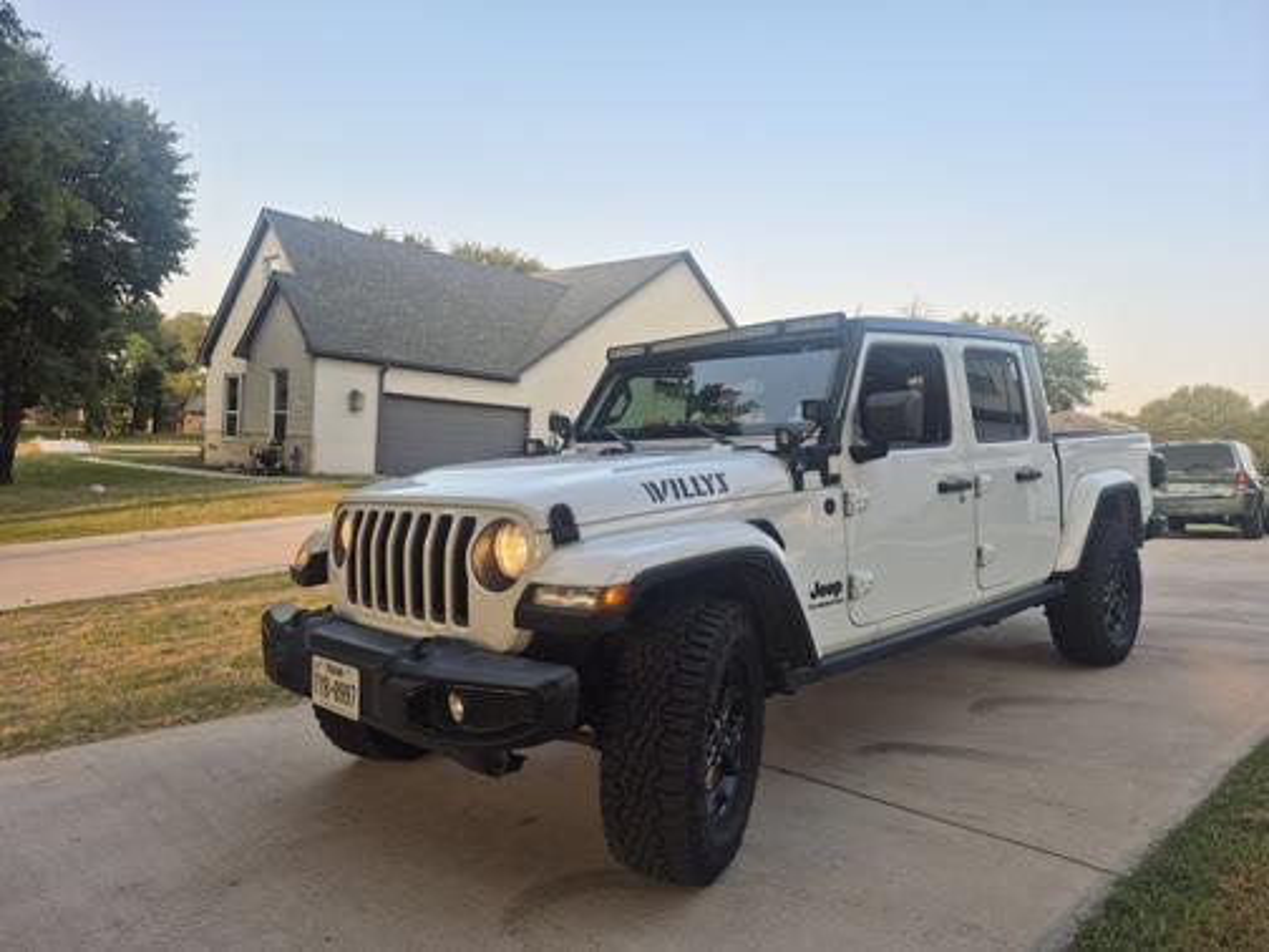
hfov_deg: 73.9
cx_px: 634
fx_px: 843
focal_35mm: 23
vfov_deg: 58.9
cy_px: 476
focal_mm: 5.4
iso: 25
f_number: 1.8
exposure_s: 1/189
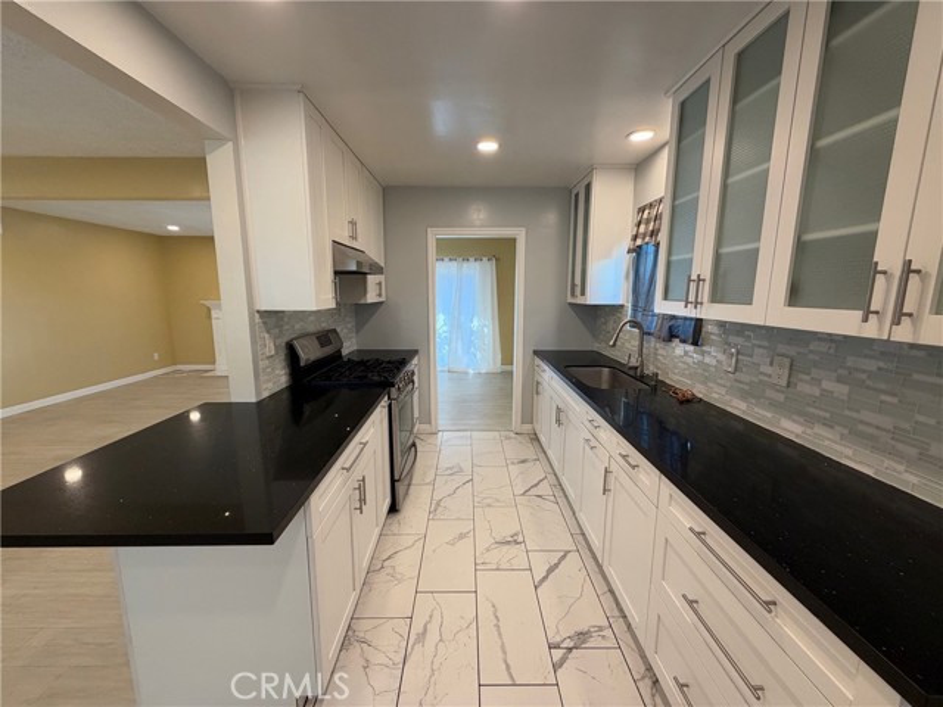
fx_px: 381
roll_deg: -0.3
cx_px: 472
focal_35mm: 14
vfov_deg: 85.7
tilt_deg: -8.8
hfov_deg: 102.1
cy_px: 354
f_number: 2.2
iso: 250
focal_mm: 2.22
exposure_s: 1/120
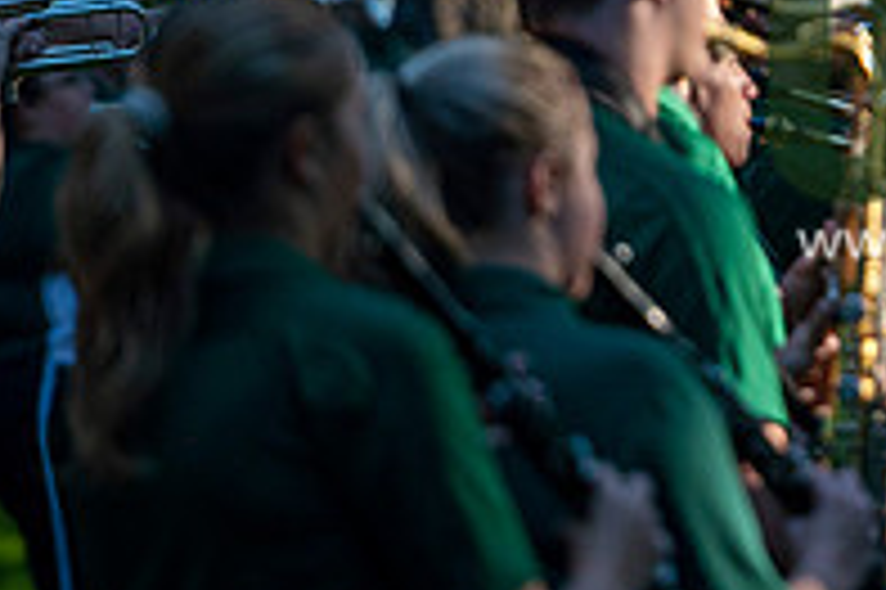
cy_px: 81
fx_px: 14459
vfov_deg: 2.3
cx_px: 1106
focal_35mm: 588
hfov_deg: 3.5
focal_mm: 200
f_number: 2.8
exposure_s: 1/2500
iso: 800
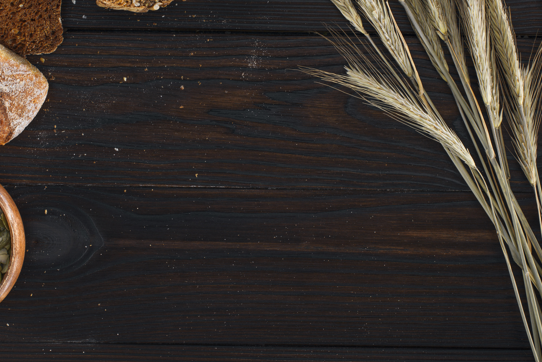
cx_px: 227
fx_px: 1340
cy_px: 100
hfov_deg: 22.8
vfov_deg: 15.3
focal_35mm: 89
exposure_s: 1/200
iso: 200
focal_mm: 50
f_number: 11
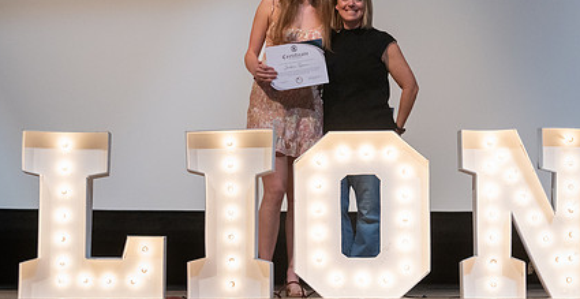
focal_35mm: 123
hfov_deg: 17.8
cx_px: 331
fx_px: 1855
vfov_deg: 9.2
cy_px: 53
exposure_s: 1/320
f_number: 4.5
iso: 6400
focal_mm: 73
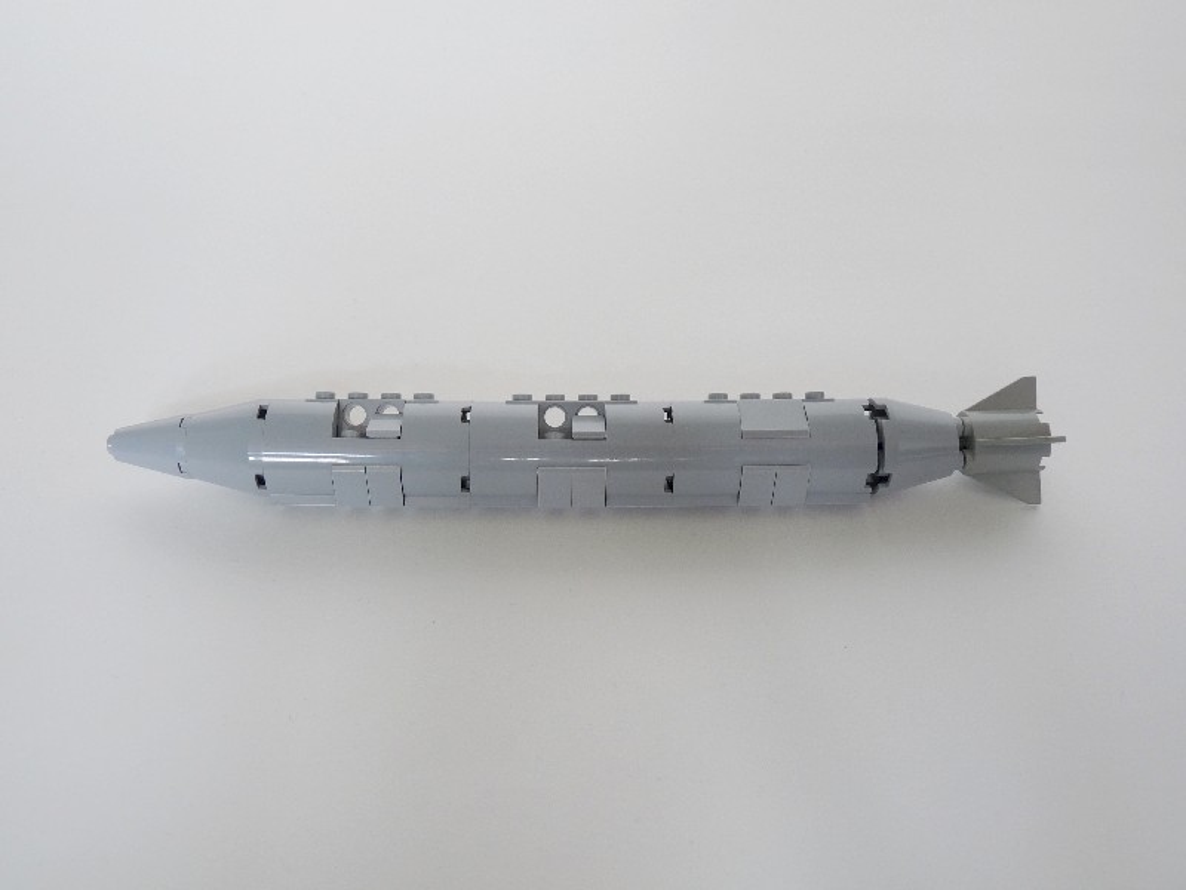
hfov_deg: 54.0
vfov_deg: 41.8
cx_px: 593
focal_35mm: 34
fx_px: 1165
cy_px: 445
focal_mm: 6
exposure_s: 1/20
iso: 100
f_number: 3
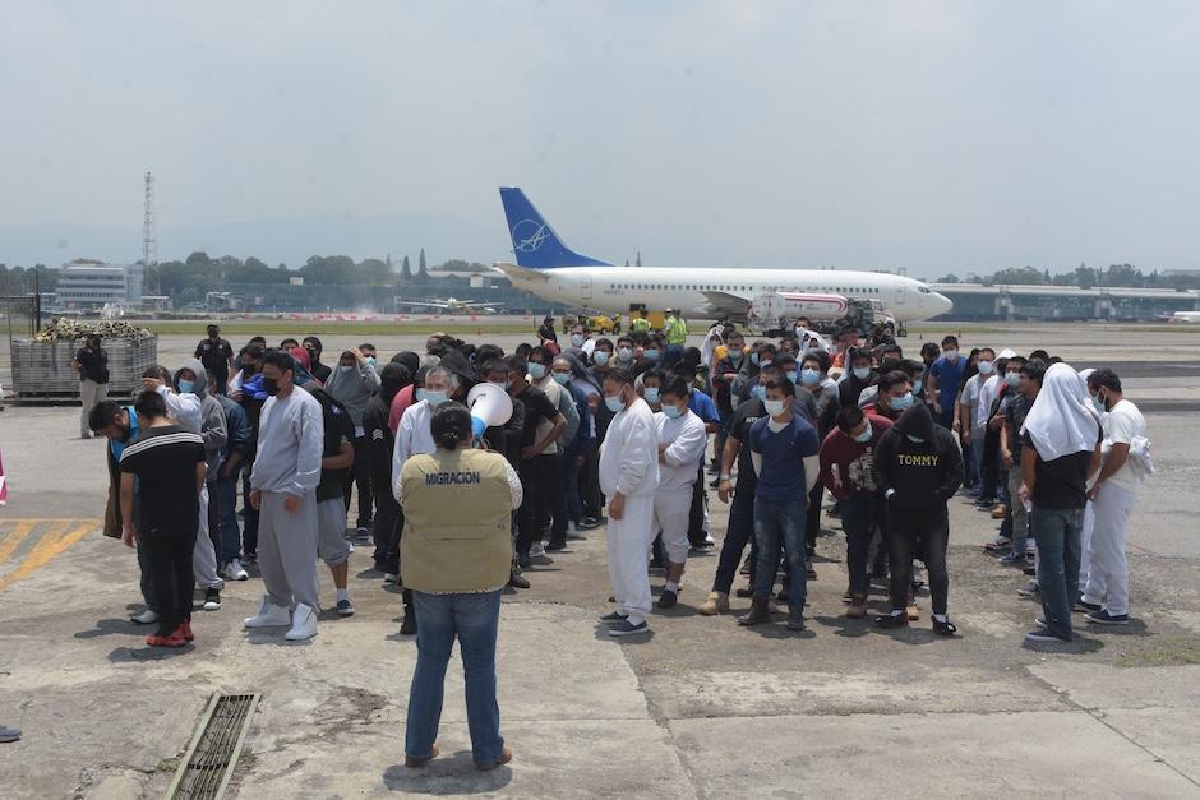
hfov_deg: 45.0
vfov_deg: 30.9
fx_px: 1450
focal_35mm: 44
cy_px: 400
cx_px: 600
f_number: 11
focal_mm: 29
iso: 400
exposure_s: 1/500
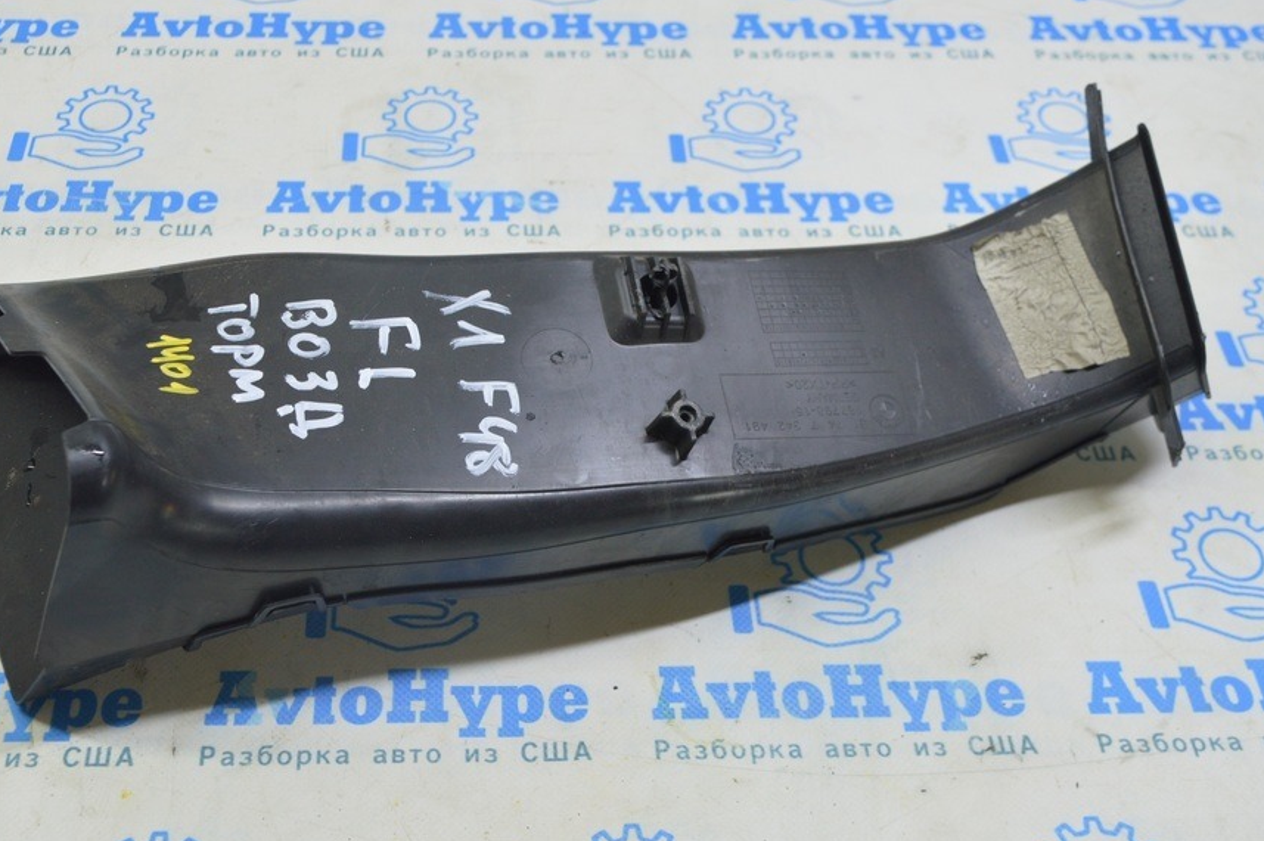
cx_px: 512
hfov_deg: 45.2
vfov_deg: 31.1
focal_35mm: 43
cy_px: 429
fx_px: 1509
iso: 400
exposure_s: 1/20
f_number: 5.6
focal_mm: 24
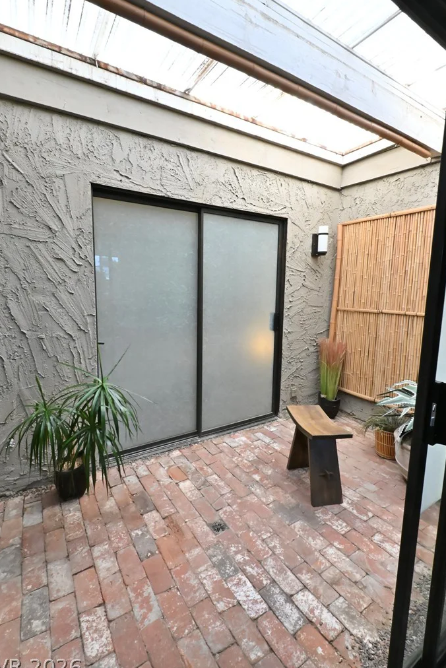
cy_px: 325
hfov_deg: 77.4
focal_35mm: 15
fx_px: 278
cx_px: 217
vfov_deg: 100.3
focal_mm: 14
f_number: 22
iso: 10000
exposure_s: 1/60
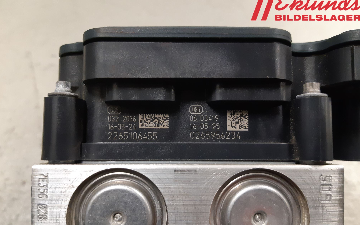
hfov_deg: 66.5
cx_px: 178
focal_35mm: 28
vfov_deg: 44.4
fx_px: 275
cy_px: 128
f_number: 1.7
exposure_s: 1/50
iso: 250
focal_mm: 3.93
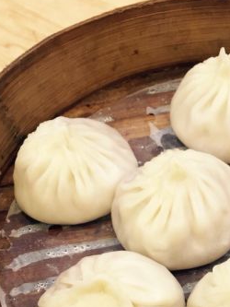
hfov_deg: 23.2
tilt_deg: -56.4
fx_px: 540
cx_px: 222
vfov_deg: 30.8
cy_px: 252
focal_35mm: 61
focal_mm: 4.15
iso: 64
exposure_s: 1/30
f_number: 2.2
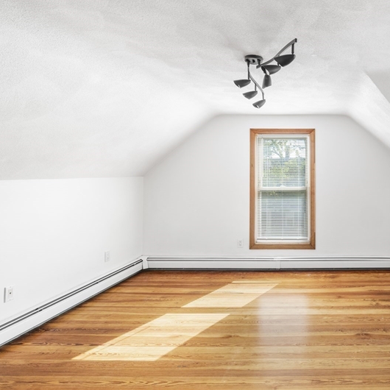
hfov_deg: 60.5
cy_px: 187
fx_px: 293
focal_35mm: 23
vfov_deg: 67.2
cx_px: 325
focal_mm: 14
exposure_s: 1/10
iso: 320
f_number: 7.1
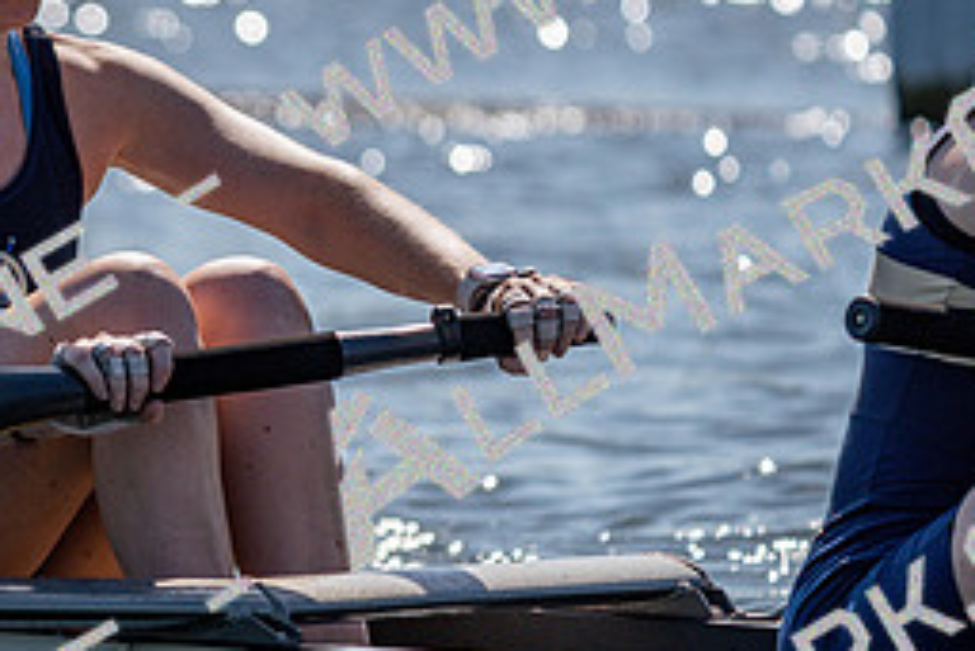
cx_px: 4
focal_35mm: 515
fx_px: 13955
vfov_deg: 2.7
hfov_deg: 4.0
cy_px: 211
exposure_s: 1/2000
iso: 200
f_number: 5.6
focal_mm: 227
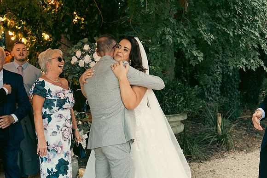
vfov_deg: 26.0
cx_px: 134
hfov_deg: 38.2
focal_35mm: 52
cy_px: 89
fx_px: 386
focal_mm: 35
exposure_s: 1/200
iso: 800
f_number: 3.5
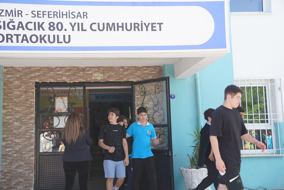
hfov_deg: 41.1
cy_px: 95
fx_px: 379
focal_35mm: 48
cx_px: 142
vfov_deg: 28.1
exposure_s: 1/160
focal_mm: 48
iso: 125
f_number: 4
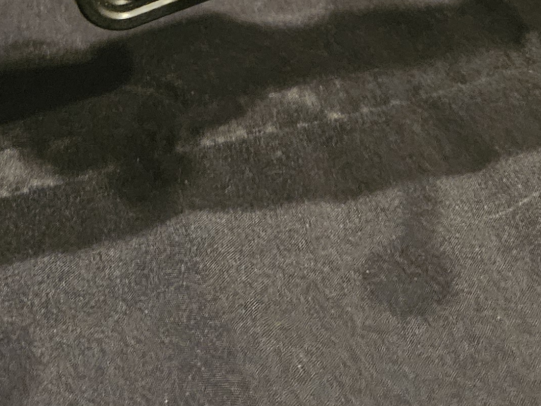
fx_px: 1344
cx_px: 279
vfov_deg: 15.2
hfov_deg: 22.8
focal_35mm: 86
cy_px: -287
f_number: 1.8
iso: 1250
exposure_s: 1/24
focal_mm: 5.4
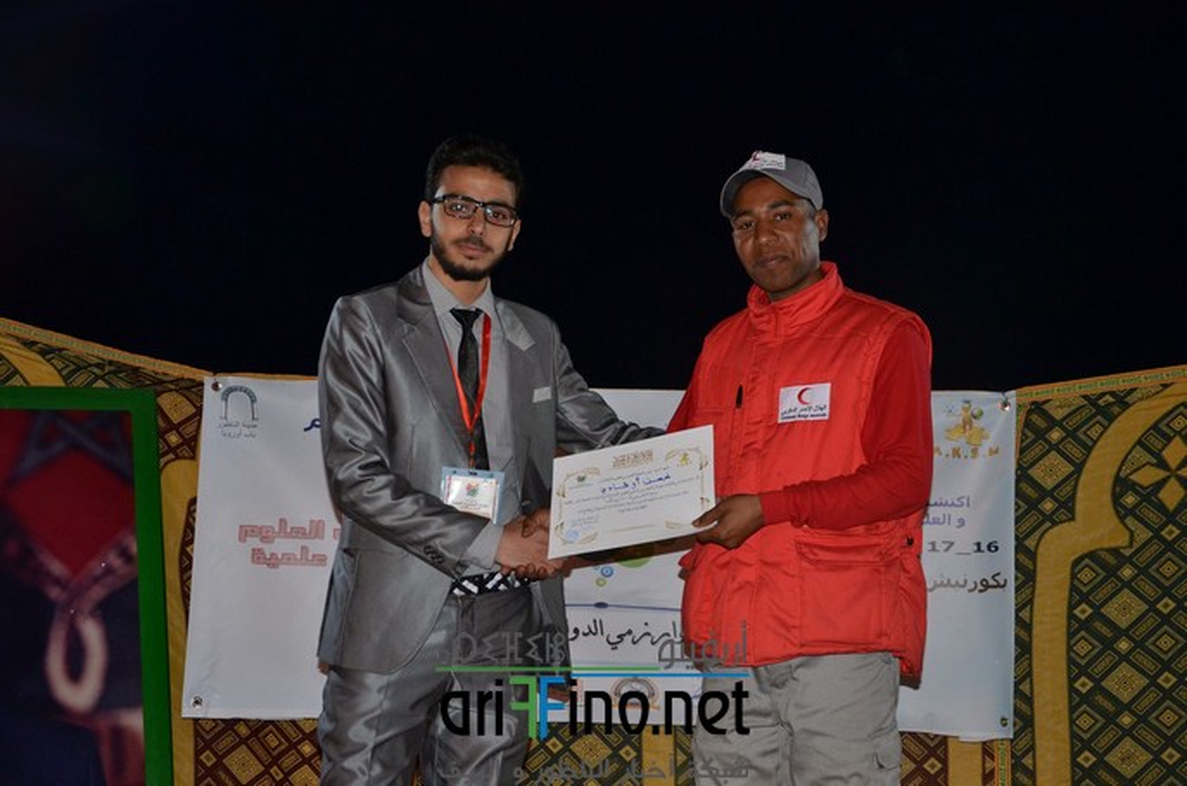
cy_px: 393
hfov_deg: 32.0
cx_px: 594
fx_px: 2073
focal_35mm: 63
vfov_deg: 21.5
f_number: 4.8
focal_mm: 42
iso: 800
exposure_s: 1/60
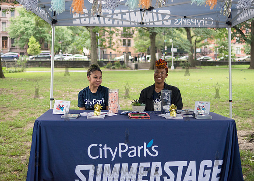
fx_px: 330
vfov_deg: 30.5
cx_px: 129
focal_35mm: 46
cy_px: 73
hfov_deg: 42.2
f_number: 2
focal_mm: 35
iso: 1250
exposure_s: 1/2500
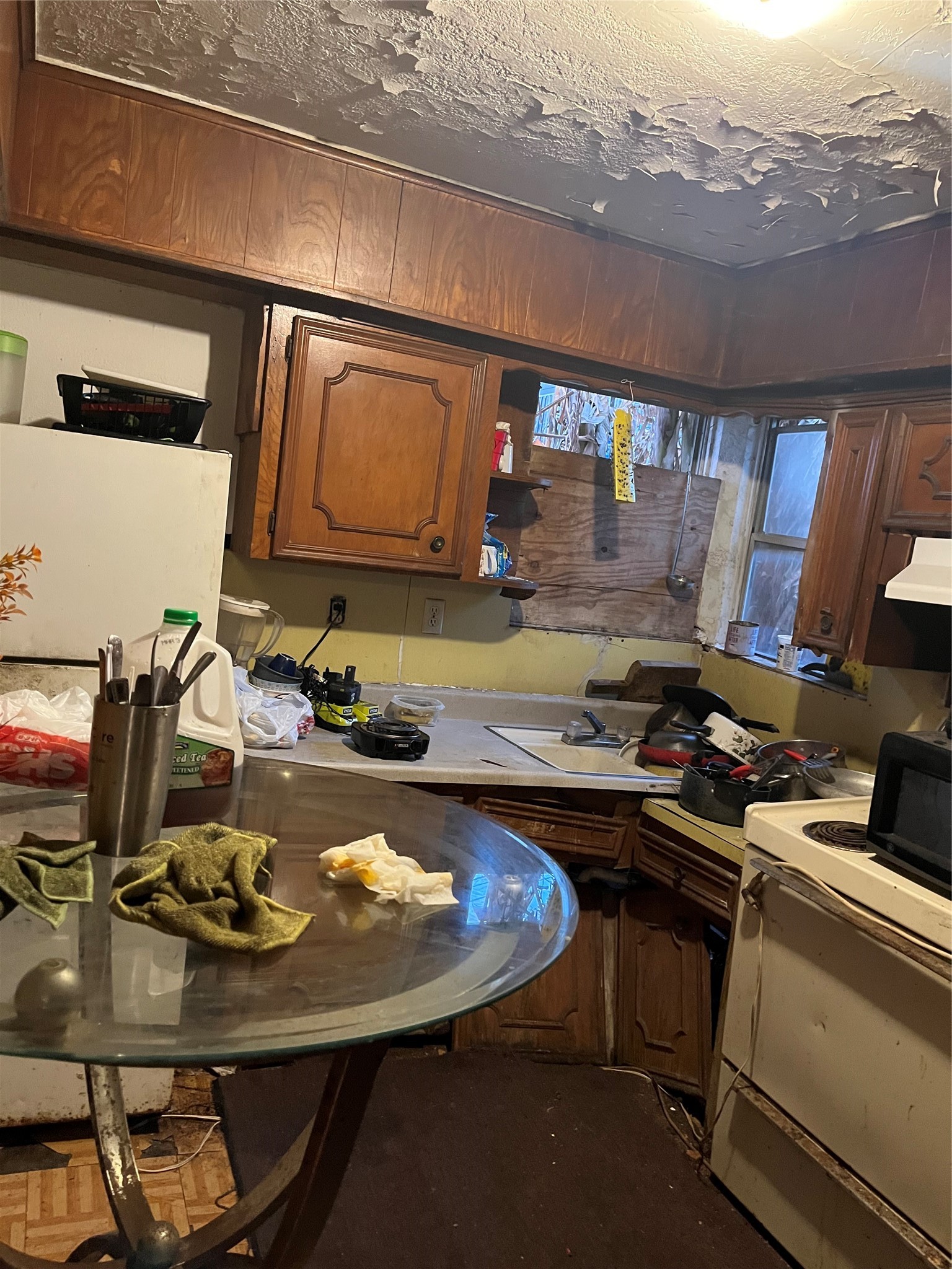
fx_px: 953
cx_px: 476
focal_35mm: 26
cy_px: 634
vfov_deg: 67.3
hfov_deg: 53.1
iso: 640
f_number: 1.6
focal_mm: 5.1
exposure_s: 1/40
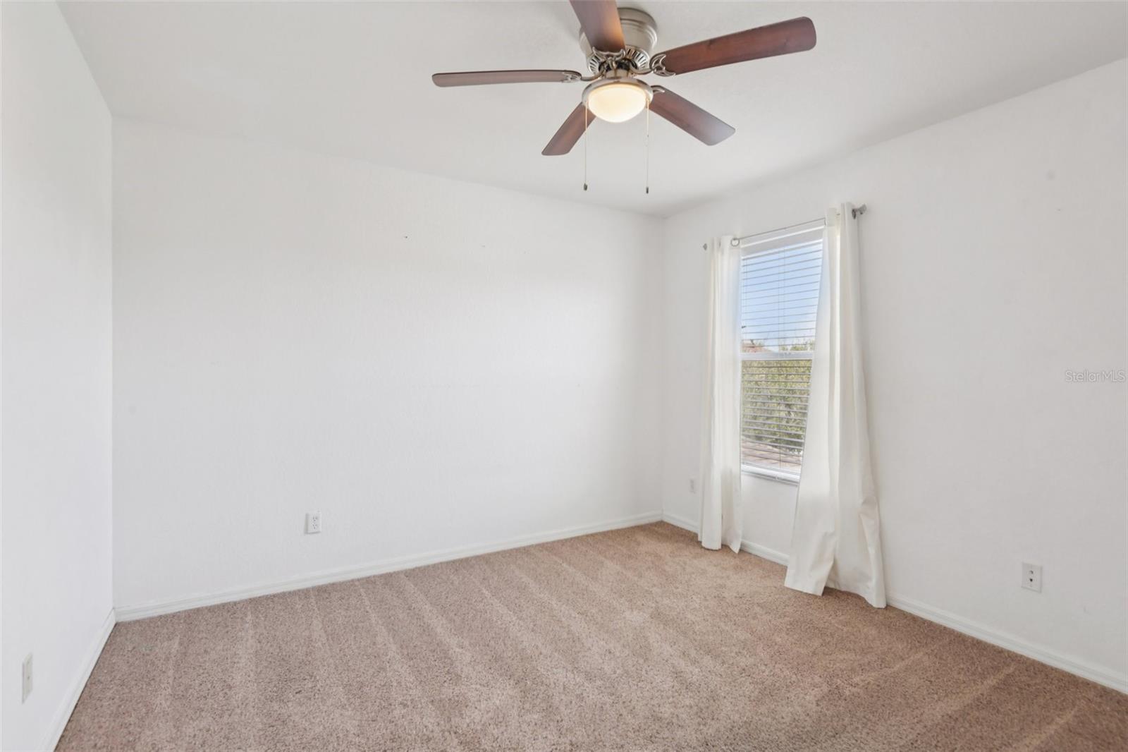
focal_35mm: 17
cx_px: 564
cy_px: 376
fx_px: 533
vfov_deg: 70.4
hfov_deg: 93.3
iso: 400
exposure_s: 1/40
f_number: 8
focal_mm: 17
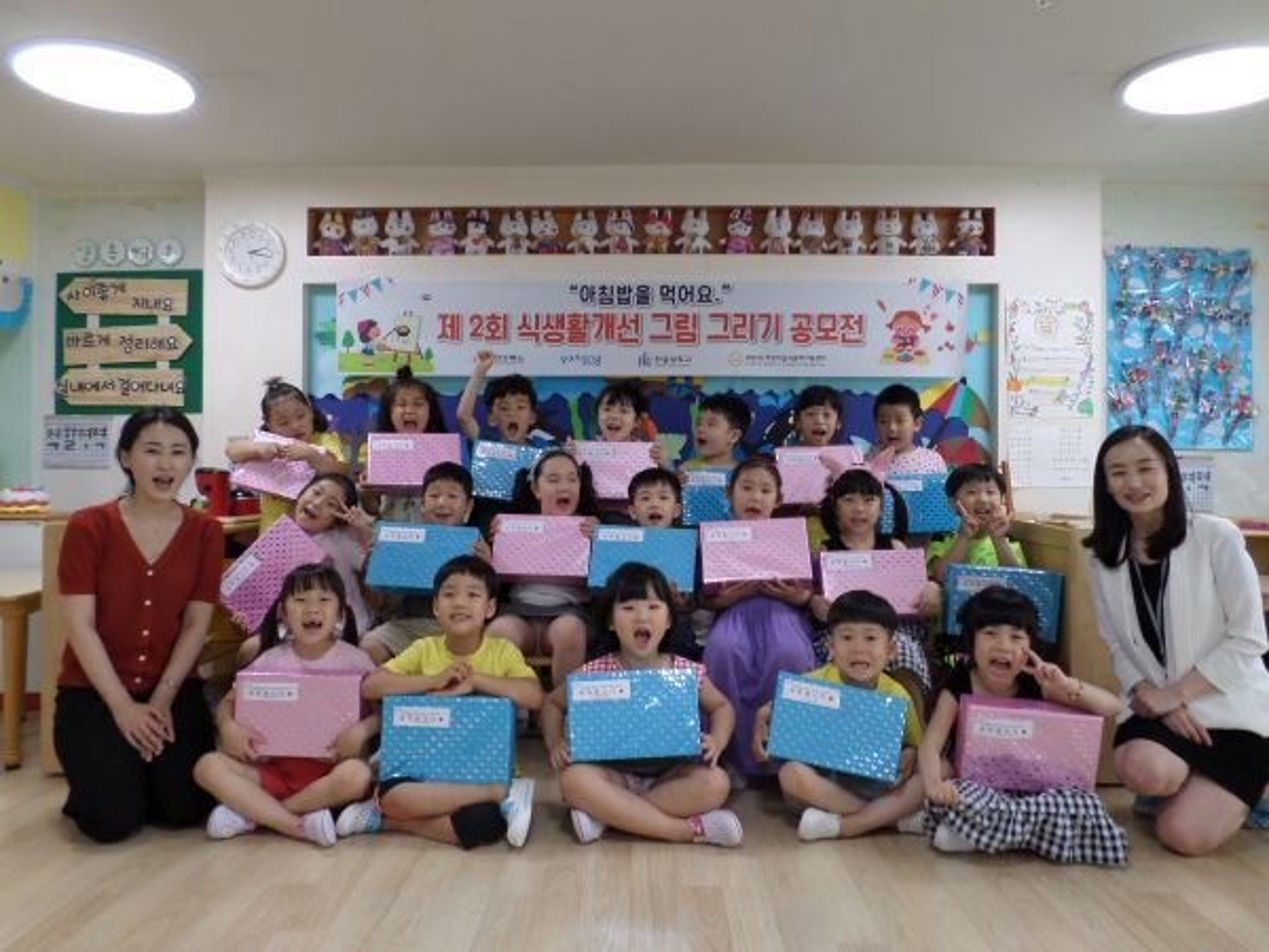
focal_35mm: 25
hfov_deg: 69.4
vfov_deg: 54.9
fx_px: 916
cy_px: 476
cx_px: 634
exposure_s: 1/30
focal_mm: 4.5
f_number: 2.5
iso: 80
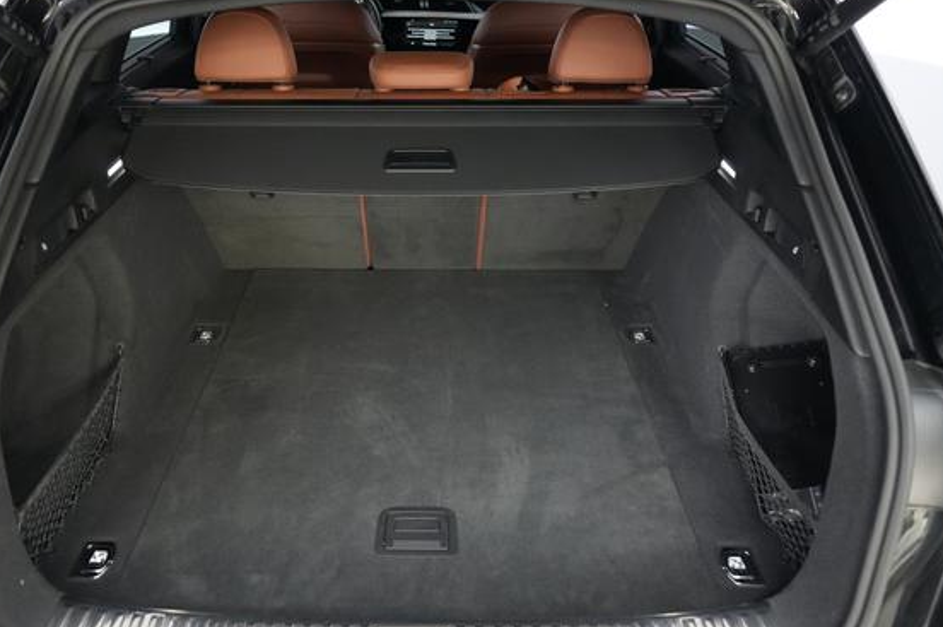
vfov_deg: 44.8
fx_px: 759
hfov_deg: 63.5
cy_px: 340
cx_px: 422
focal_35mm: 29
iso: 10000
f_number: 2.8
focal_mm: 25
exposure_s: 1/160
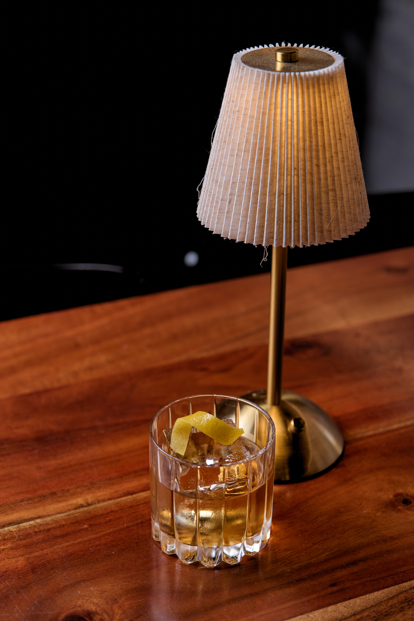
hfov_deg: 19.5
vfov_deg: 28.8
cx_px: 207
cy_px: 310
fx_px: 1207
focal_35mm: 70
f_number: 4.5
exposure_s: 1/80
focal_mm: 70
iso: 200
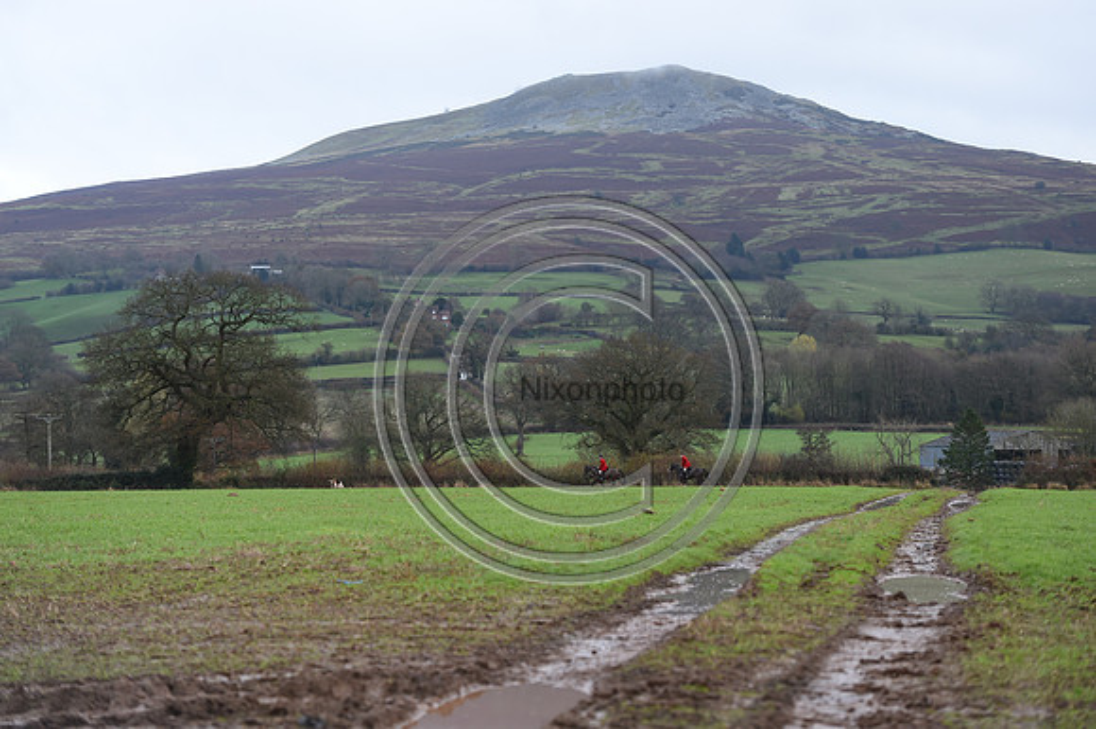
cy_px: 364
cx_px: 548
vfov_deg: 12.2
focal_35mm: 112
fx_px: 3408
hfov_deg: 18.3
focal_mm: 112
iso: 500
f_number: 3.5
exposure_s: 1/1000
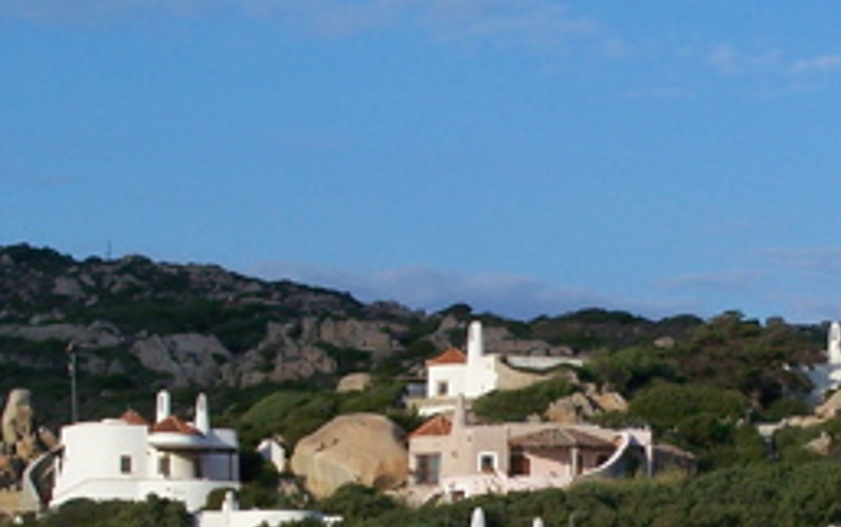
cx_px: 669
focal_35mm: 140
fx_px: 3211
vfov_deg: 9.3
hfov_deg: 14.8
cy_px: 568
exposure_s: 1/640
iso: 80
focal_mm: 8.5
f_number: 4.5
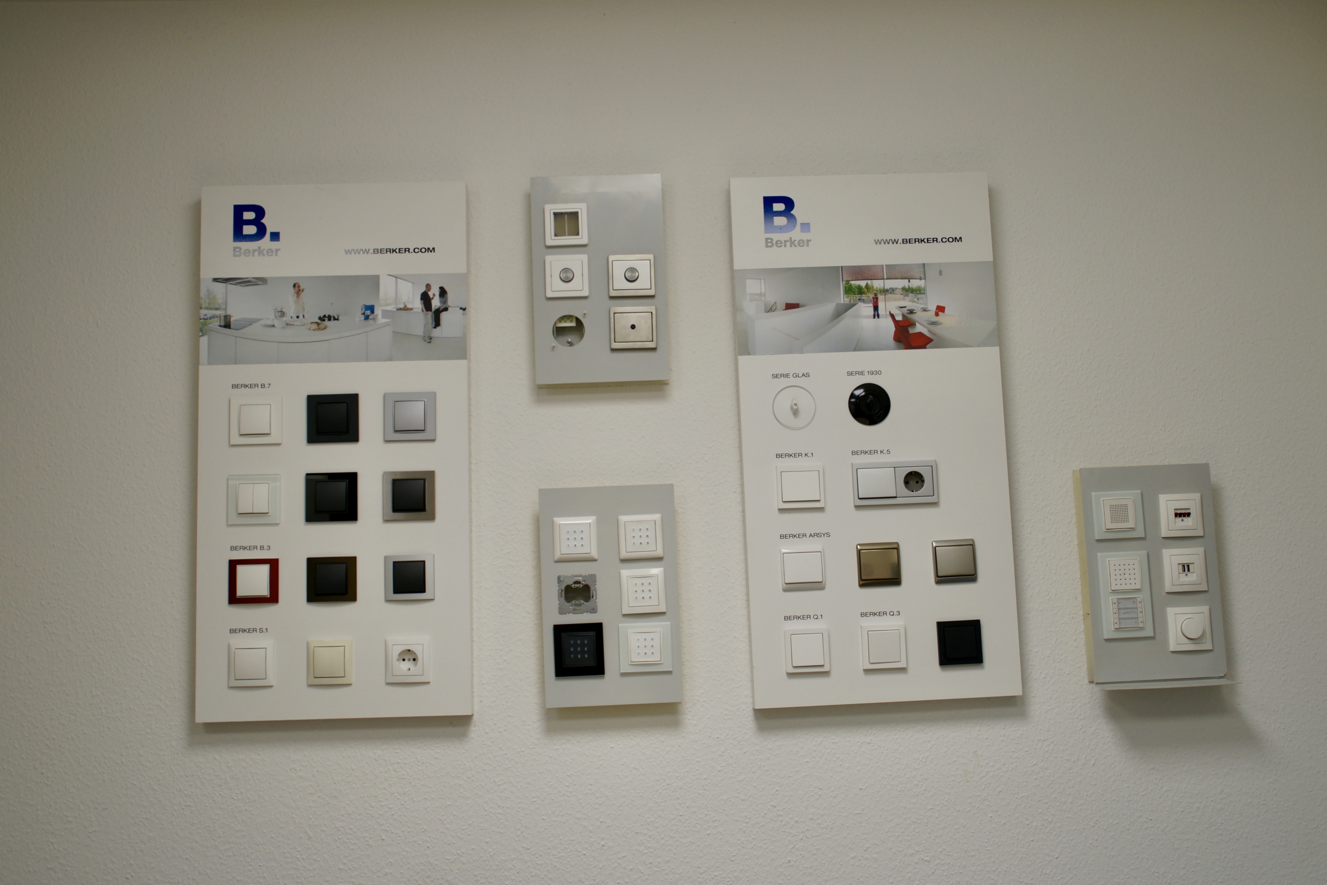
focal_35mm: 36
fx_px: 1327
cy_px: 442
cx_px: 664
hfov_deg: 53.1
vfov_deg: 36.9
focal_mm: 24
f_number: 4.5
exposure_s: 1/40
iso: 200
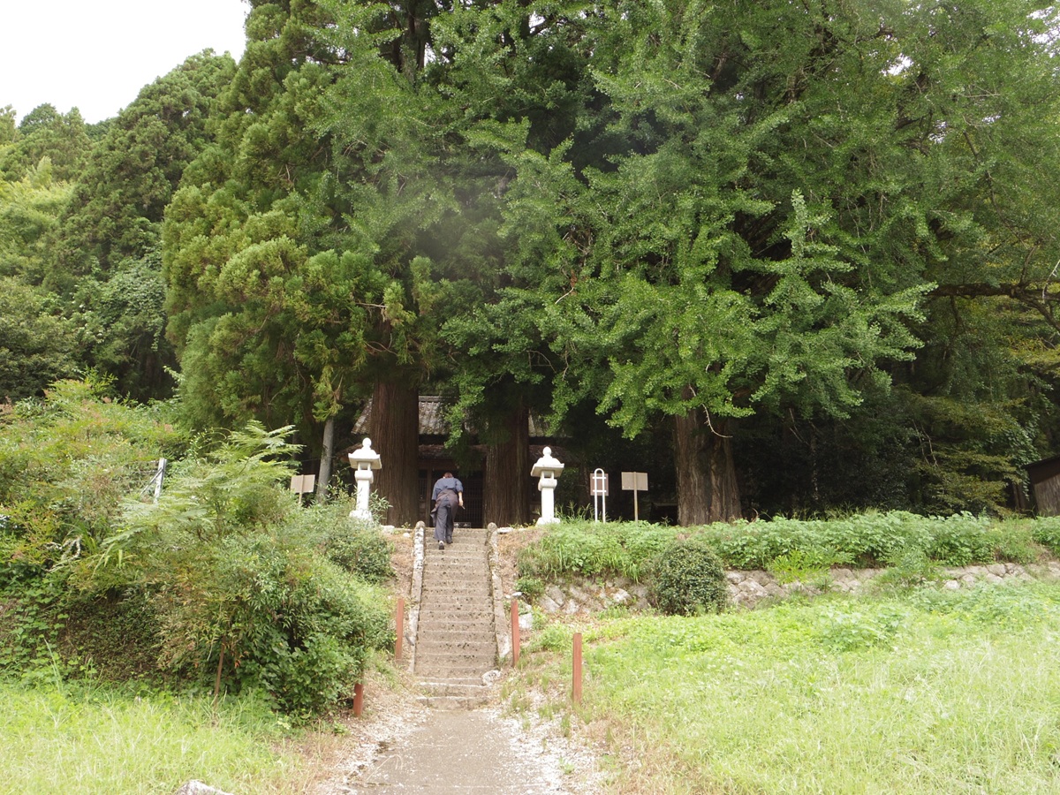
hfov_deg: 65.3
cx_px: 530
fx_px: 827
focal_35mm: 27
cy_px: 398
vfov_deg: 51.4
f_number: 4
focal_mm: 5
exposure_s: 1/100
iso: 100
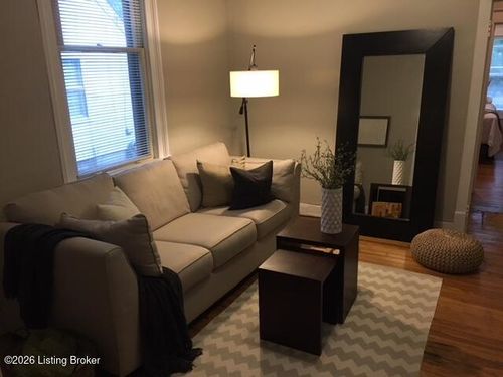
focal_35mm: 29
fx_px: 421
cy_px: 188
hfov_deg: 61.7
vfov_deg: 48.2
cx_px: 252
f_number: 2.2
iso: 200
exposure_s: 1/30
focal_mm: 4.15
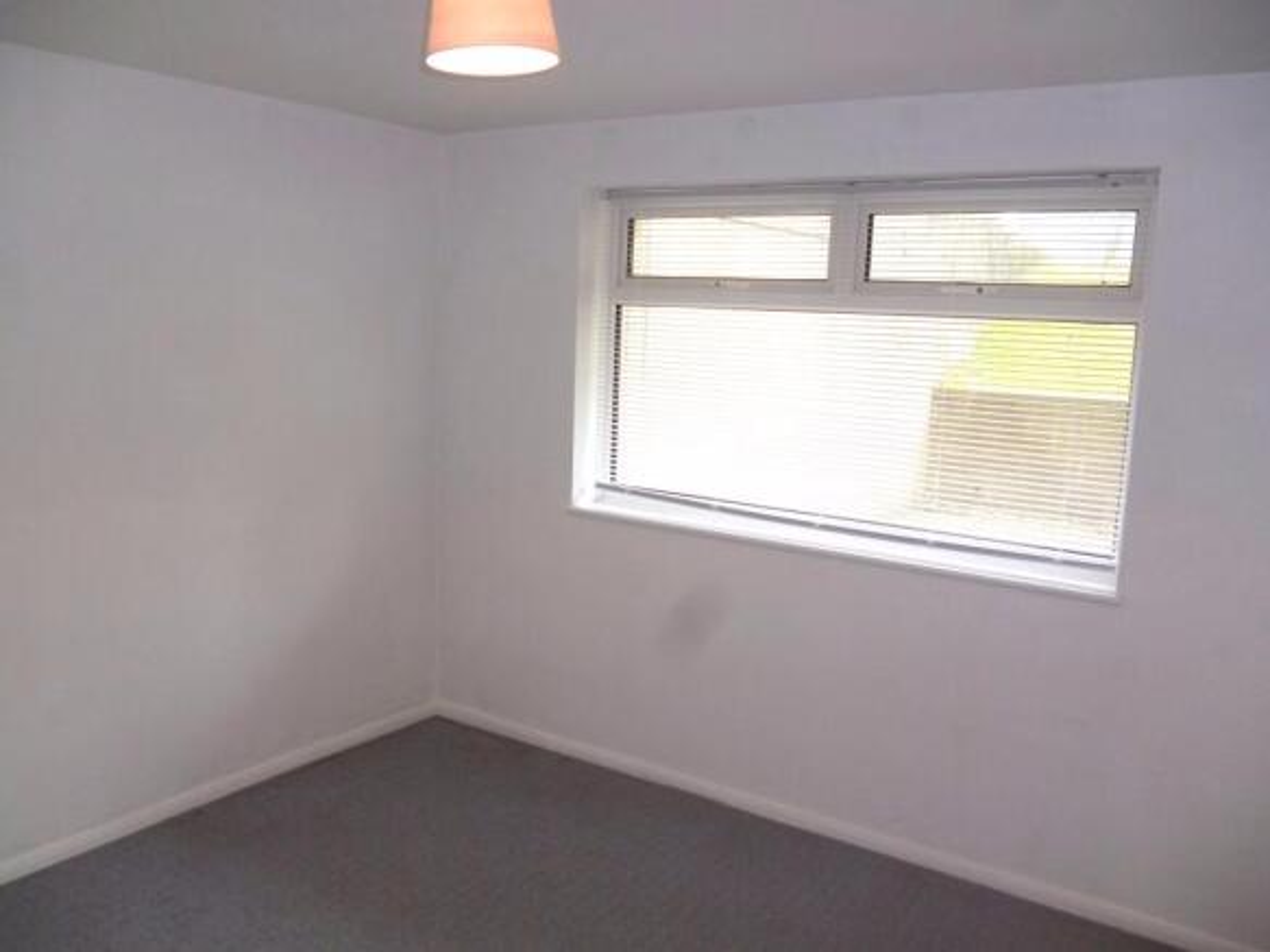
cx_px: 635
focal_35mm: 28
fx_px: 1027
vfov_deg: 49.7
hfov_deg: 63.5
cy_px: 476
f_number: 3.1
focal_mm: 5
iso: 200
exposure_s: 1/60
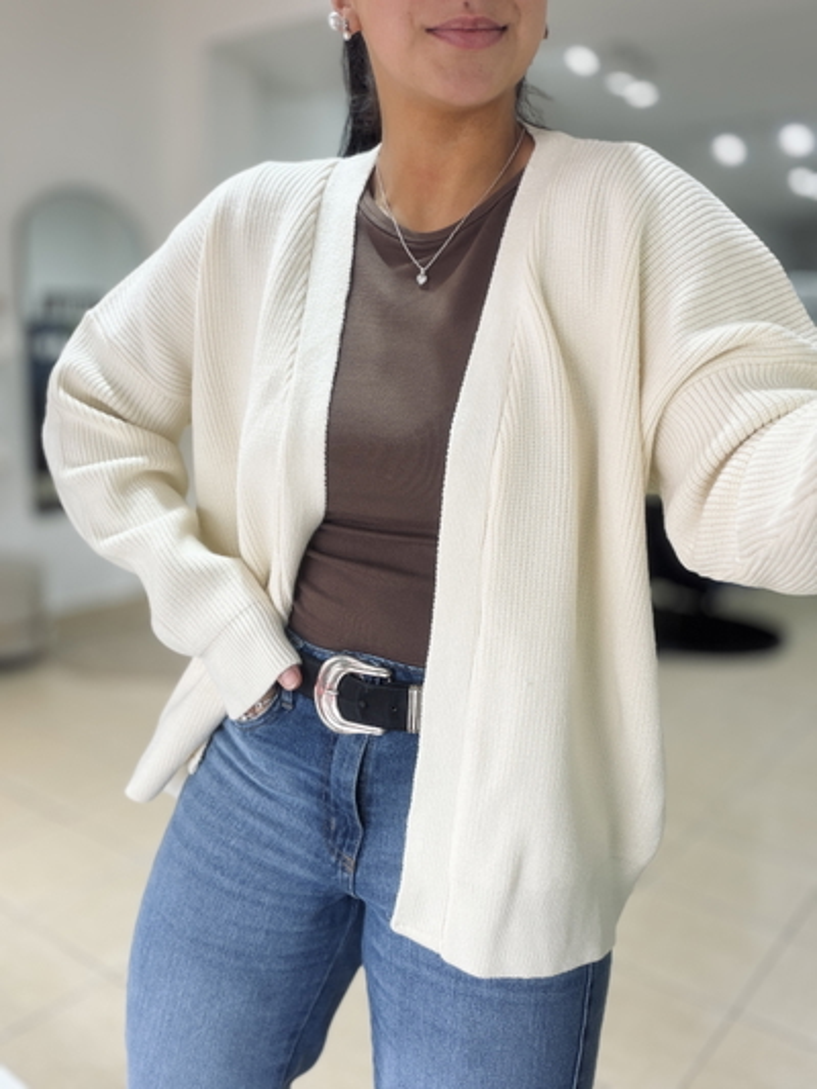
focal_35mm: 30
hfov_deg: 46.8
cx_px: 408
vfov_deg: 60.0
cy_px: 544
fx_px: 944
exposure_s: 1/50
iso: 50
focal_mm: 2.71
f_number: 1.9
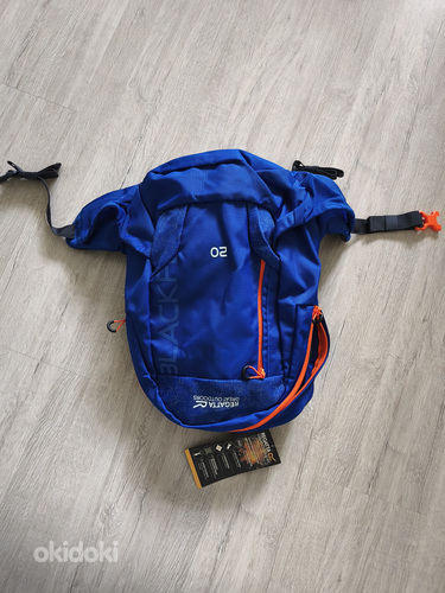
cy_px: 296
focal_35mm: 23
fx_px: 394
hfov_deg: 58.9
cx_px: 222
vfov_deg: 73.9
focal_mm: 6.18
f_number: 1.65
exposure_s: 1/50
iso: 640
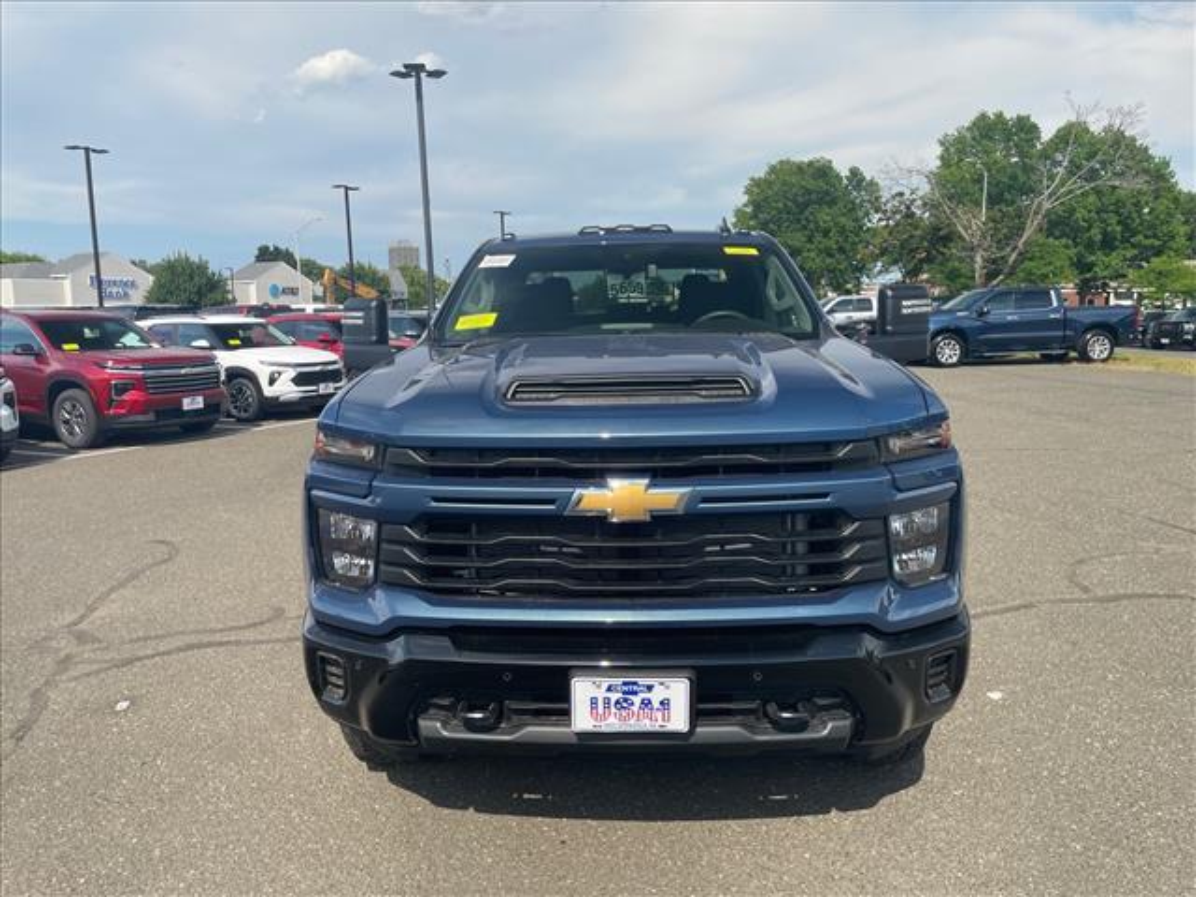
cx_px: 598
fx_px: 898
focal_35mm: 26
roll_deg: +1.5
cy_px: 448
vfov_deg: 53.1
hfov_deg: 67.3
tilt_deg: -9.9
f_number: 1.6
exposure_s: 1/1182
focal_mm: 4.2
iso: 32
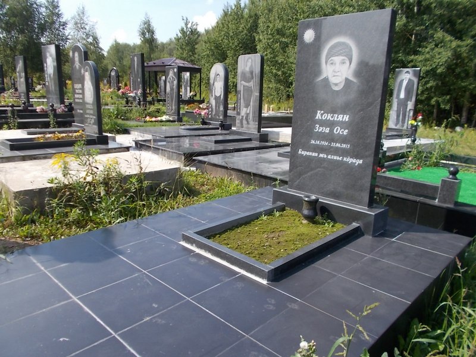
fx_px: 358
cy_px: 178
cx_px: 238
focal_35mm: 26
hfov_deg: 67.3
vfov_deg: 53.1
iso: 80
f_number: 8
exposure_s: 1/80
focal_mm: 4.6
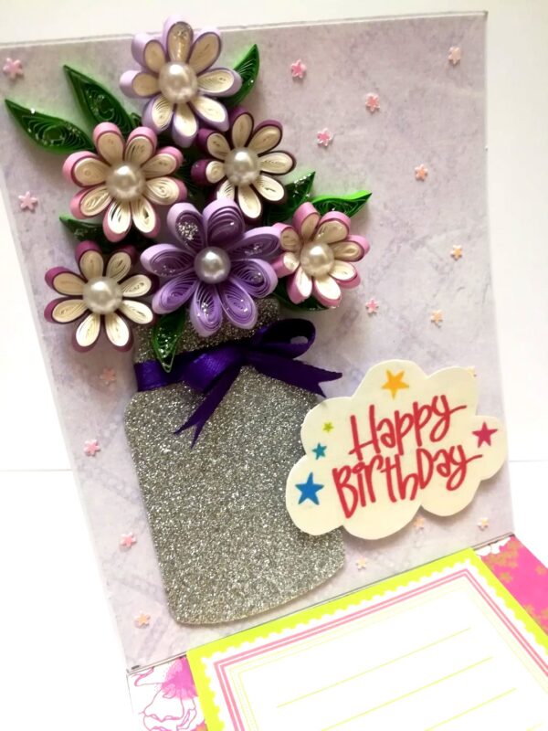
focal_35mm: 26
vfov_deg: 67.3
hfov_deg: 53.1
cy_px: 366
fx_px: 549
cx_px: 274
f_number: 2.2
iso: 320
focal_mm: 3.83
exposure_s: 1/25
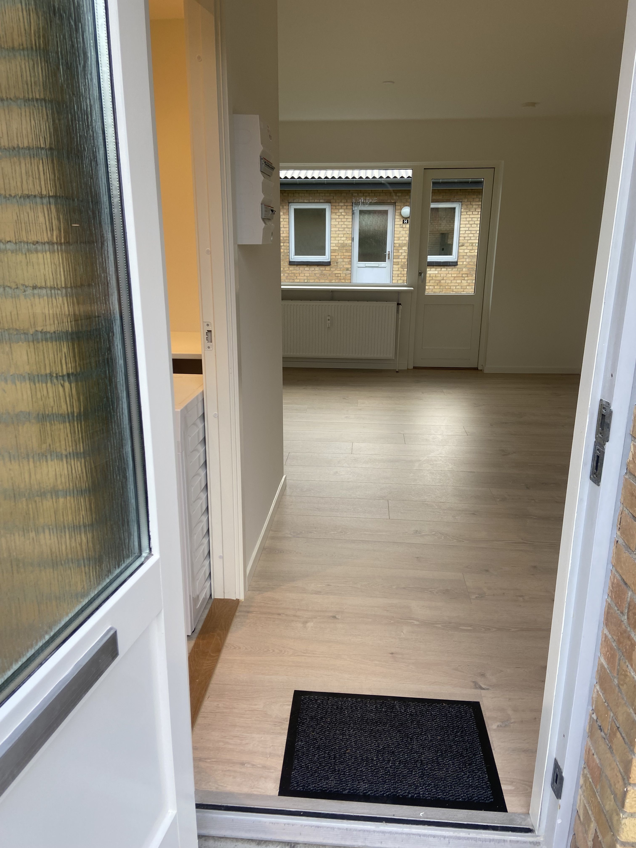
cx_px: 318
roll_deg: +0.7
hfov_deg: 53.1
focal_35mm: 26
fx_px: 637
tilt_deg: -15.3
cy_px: 424
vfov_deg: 67.3
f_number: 1.8
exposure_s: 1/122
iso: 40
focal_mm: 4.25
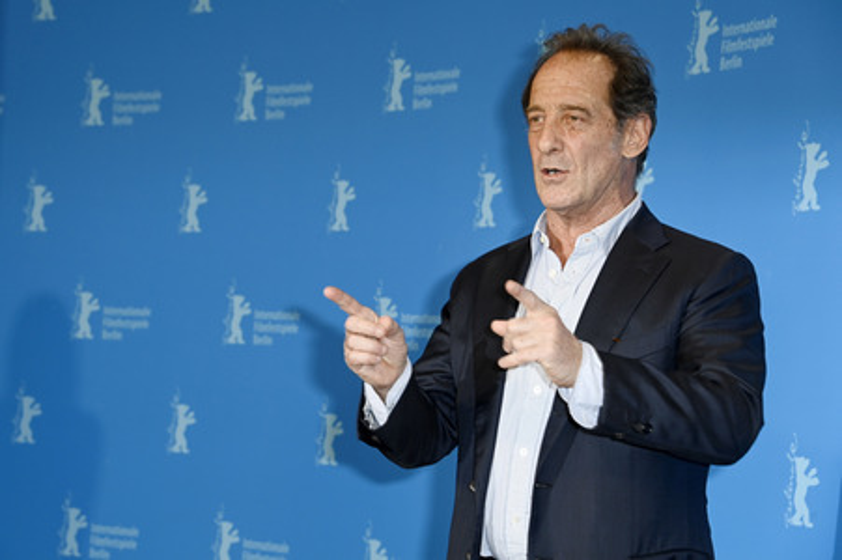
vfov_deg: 13.7
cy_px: 280
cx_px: 421
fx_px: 2337
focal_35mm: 100
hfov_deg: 20.4
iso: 1000
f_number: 6.3
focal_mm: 100
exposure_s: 1/160
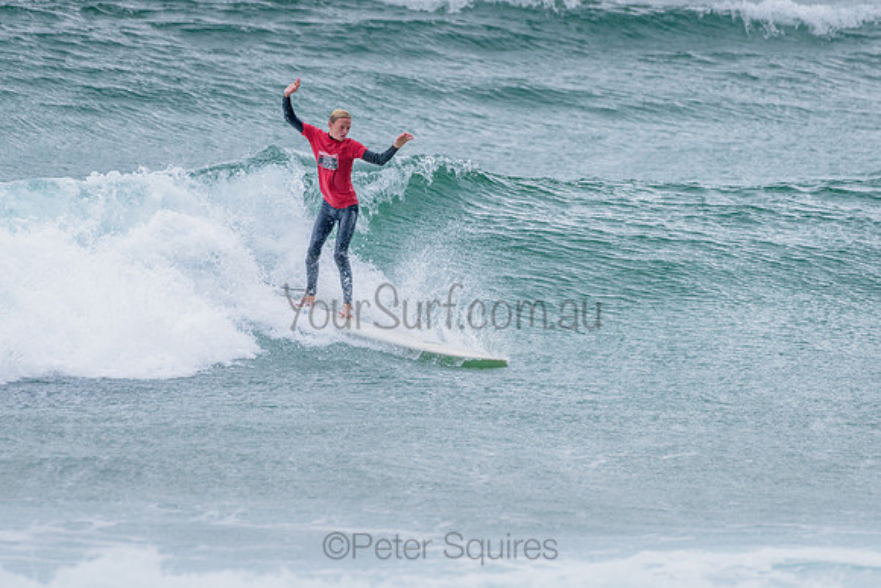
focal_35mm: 613
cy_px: 277
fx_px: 15005
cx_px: 403
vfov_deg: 2.2
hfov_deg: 3.4
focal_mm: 500
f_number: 5.6
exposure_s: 1/2000
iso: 1100
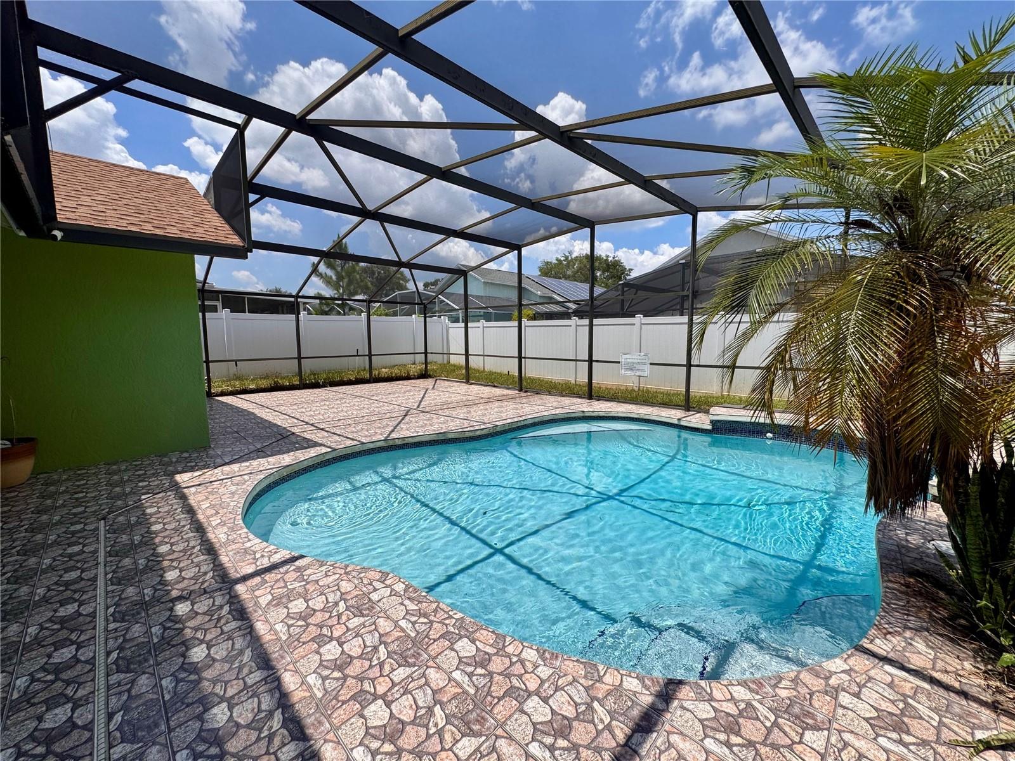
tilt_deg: -6.6
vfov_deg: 85.7
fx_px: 411
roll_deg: +0.9
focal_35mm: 14
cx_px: 508
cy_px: 380
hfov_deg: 102.1
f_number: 2.2
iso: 50
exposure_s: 1/1832
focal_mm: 2.22
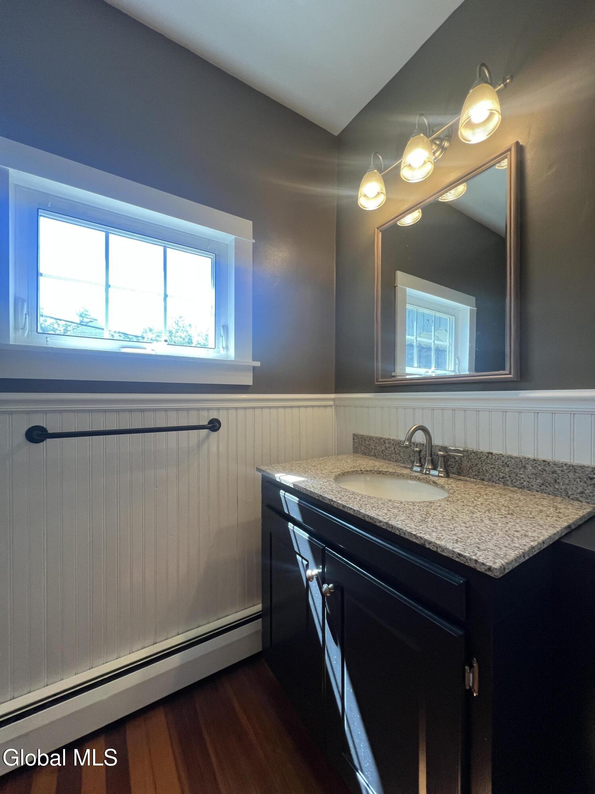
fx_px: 298
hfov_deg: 89.9
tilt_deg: +0.6
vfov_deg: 106.2
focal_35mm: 13
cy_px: 397
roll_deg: -0.2
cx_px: 298
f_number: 1.8
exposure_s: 1/120
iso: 200
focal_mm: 1.57
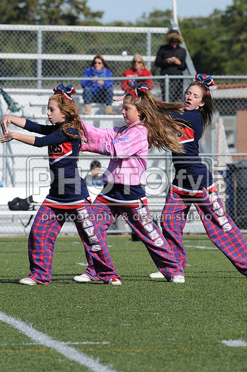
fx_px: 4645
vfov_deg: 4.6
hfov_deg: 3.0
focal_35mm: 450
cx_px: 124
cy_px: 186
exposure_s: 1/500
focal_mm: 300
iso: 200
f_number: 9
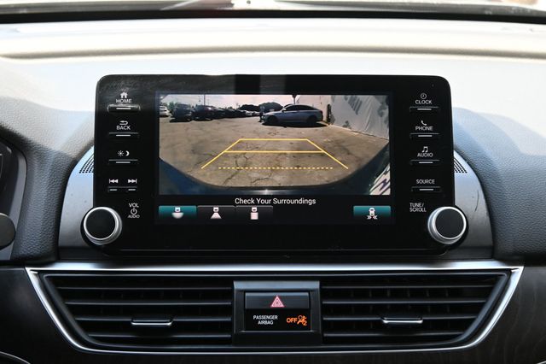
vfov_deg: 18.9
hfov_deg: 28.1
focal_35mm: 72
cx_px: 273
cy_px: 182
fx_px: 1091
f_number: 6
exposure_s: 1/125
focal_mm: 48
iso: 1100
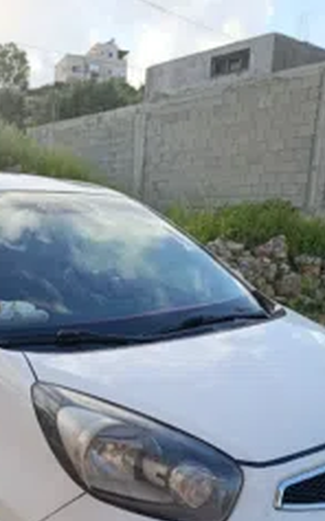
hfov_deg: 30.8
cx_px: 86
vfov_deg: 45.2
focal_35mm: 41
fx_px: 581
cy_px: 435
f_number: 1.65
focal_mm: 6.11
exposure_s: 1/173
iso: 50
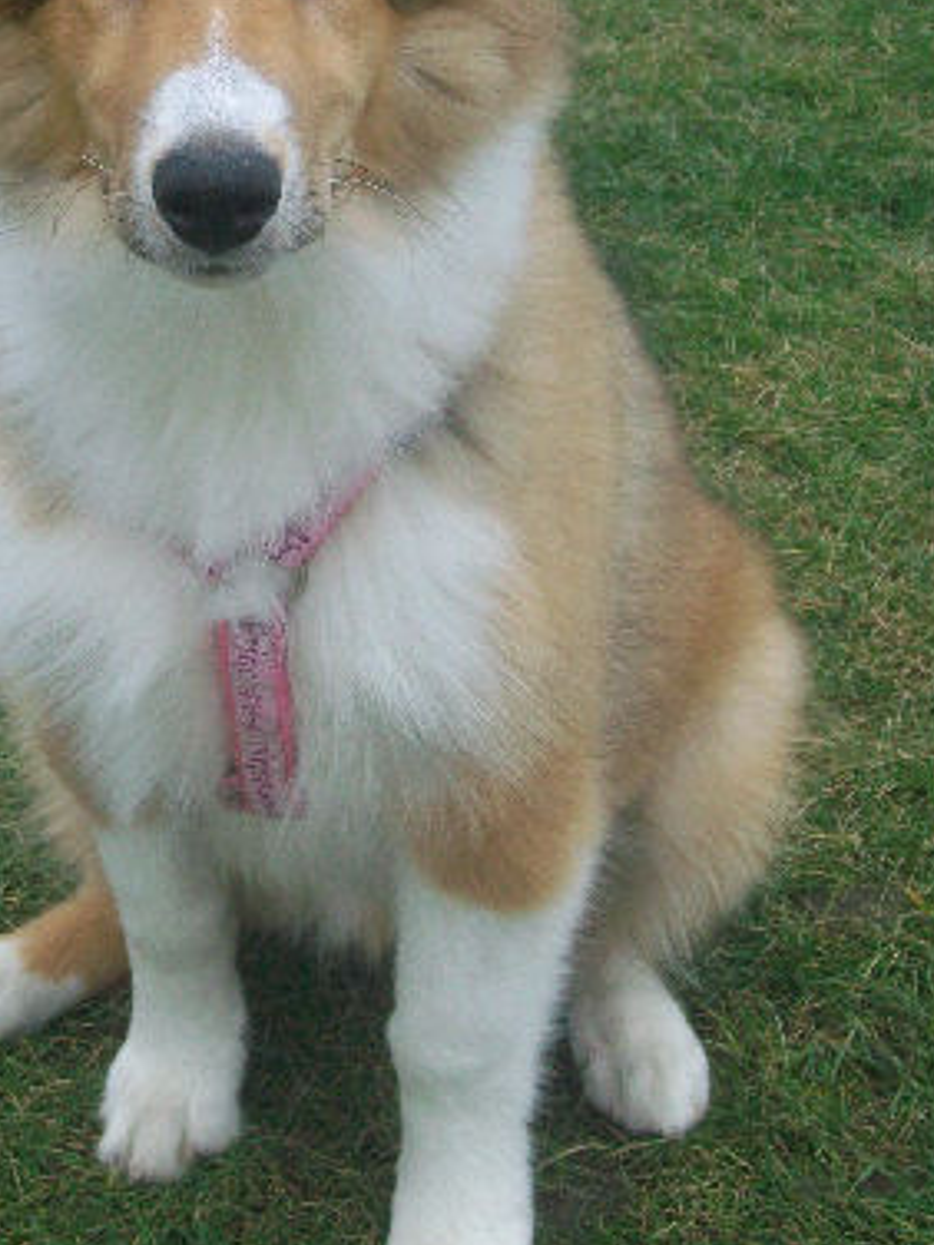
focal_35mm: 99
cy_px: 421
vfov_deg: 19.8
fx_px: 3562
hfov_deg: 14.9
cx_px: 291
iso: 120
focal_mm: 11
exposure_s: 1/80
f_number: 4.1
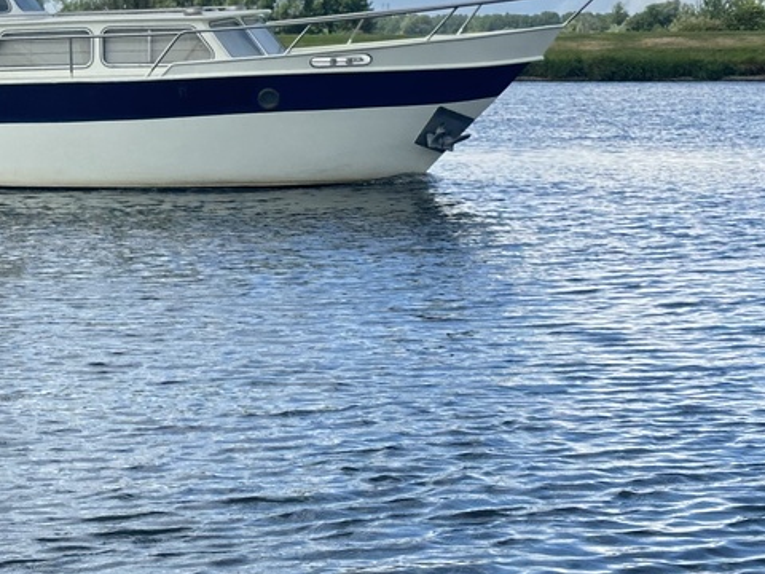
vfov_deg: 12.3
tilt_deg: -2.0
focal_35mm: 120
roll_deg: +0.4
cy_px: 118
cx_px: 128
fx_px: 2652
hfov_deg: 16.3
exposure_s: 1/1992
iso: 64
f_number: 1.78
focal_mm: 6.86
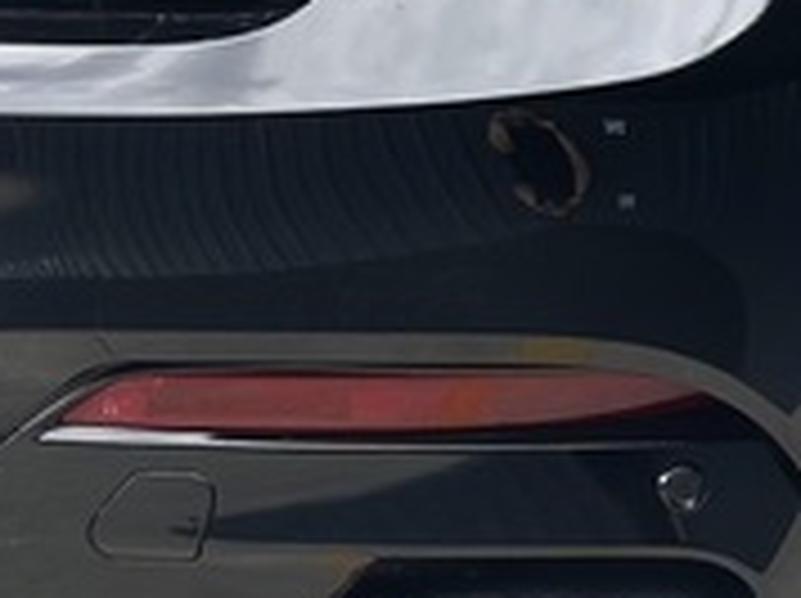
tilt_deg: -11.0
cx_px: 1197
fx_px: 4991
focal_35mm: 216
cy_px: -297
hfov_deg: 8.9
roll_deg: +0.9
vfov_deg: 6.8
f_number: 1.78
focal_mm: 6.86
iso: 80
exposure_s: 1/767
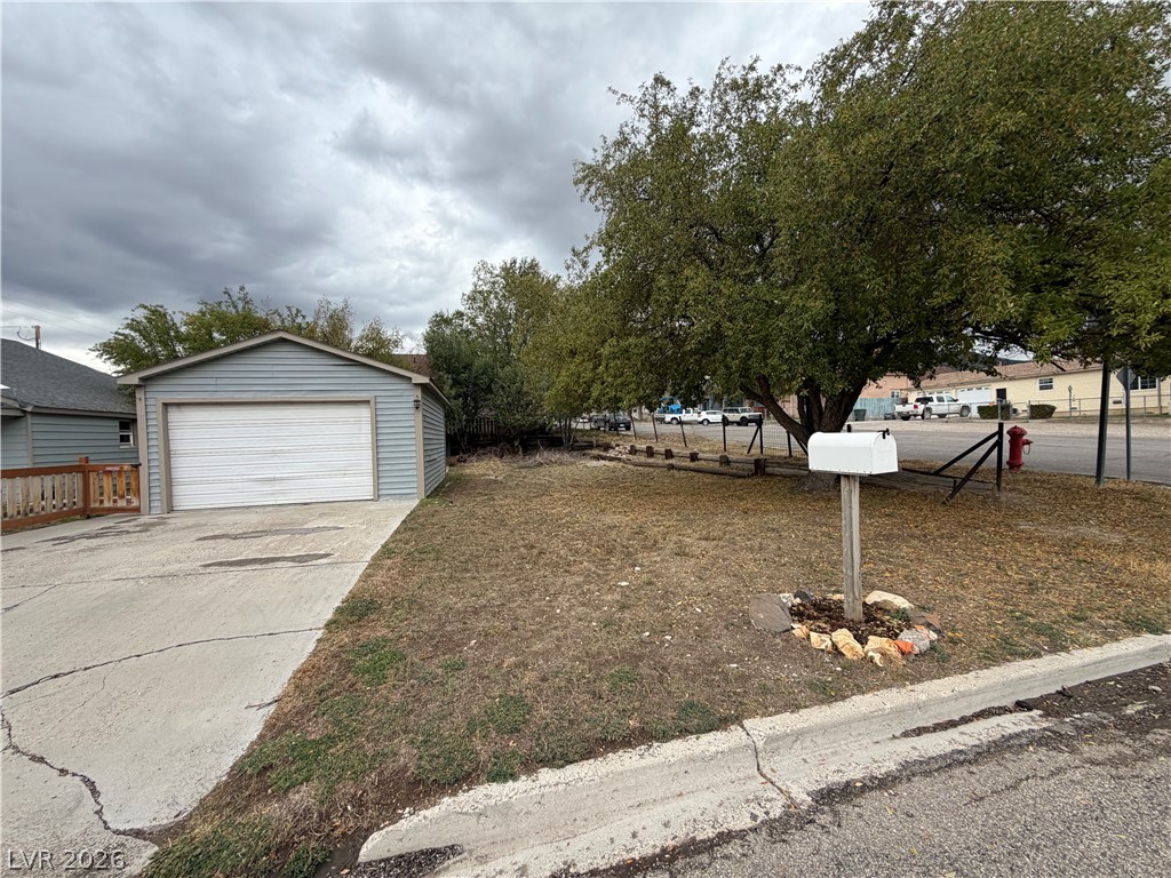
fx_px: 474
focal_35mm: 14
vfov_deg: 85.7
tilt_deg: -0.7
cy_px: 439
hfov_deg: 102.1
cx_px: 586
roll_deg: +2.0
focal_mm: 2.22
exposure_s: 1/502
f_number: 2.2
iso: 40
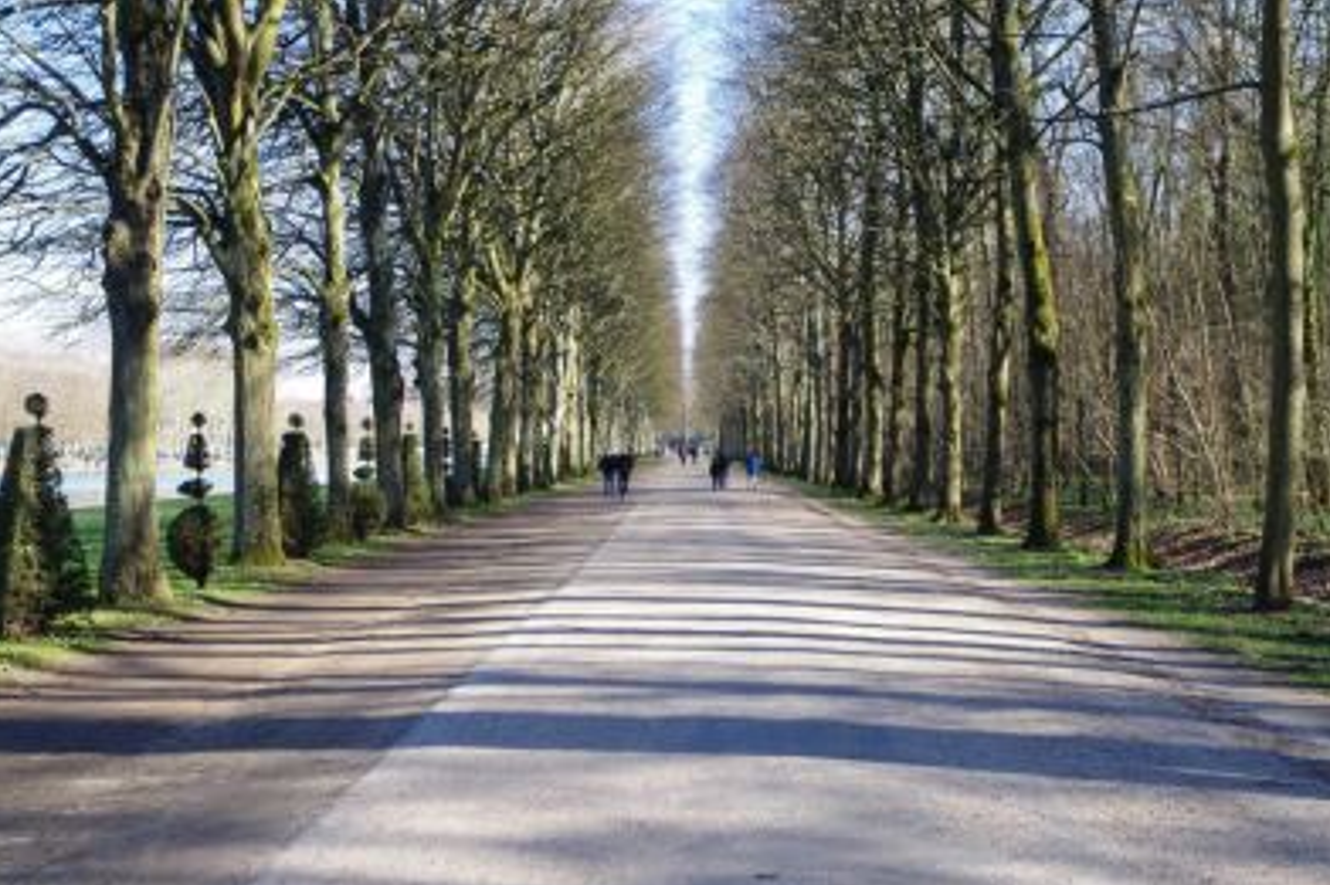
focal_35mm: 47
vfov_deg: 28.6
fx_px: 1736
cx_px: 665
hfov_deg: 41.9
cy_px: 449
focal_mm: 30.63
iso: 1600
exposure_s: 1/400
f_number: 14
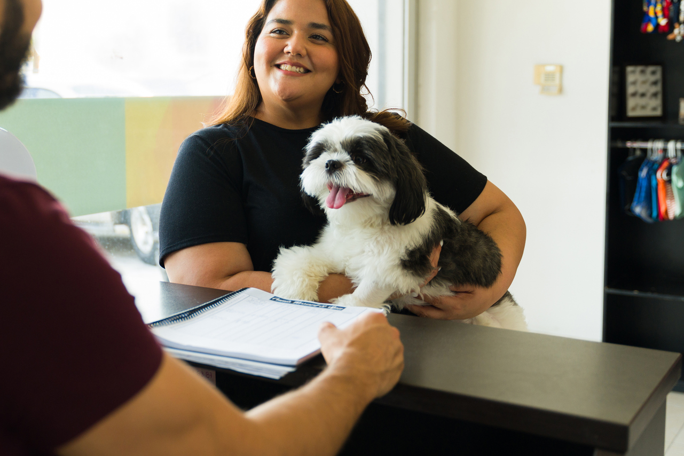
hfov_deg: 40.1
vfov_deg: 28.0
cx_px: 184
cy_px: 179
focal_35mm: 48
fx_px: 912
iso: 320
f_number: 2.8
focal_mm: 29
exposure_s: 1/160
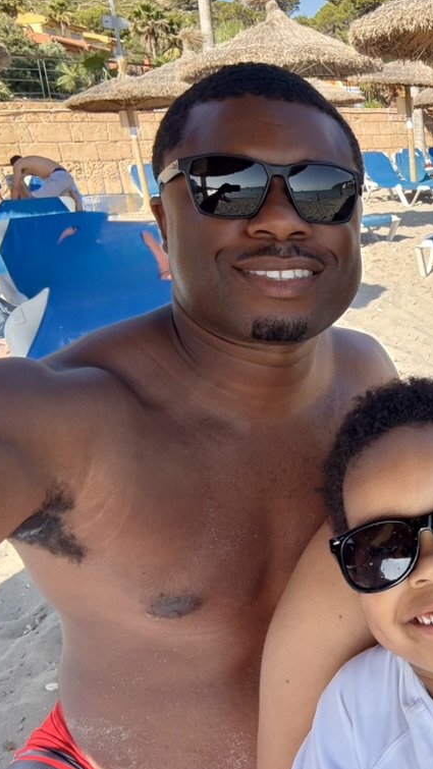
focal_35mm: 34
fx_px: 694
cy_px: 385
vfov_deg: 58.0
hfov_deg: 30.4
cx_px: 495
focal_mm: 2.69
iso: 40
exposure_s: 1/299
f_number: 1.9
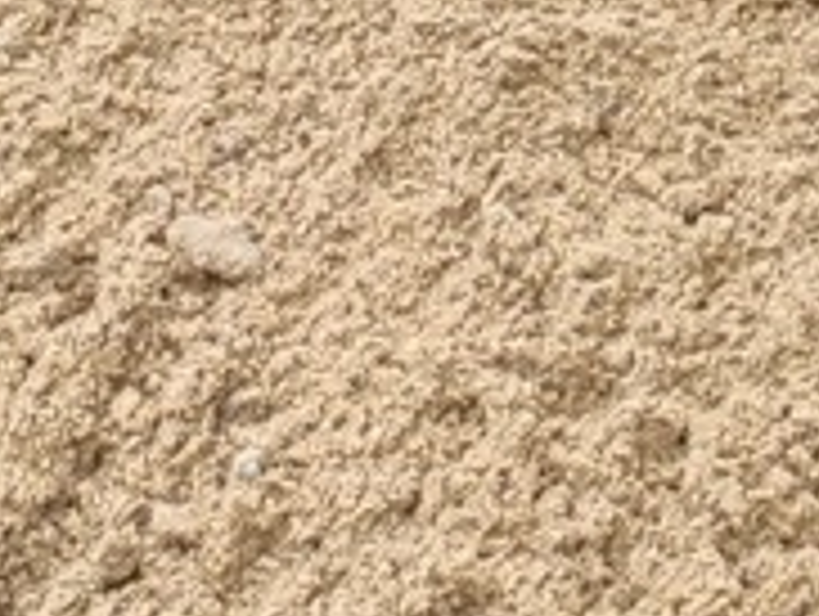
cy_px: -1335
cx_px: 639
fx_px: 4738
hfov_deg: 9.9
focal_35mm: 200
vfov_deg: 6.6
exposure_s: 1/118
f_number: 1.75
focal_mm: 4.77
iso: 112
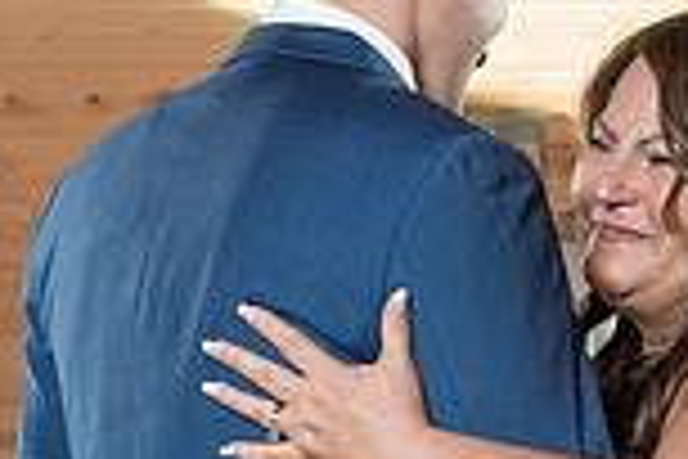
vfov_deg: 4.8
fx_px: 5427
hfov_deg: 7.2
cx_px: 566
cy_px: 381
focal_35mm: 284
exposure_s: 1/200
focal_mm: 70
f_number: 5.6
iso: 2000
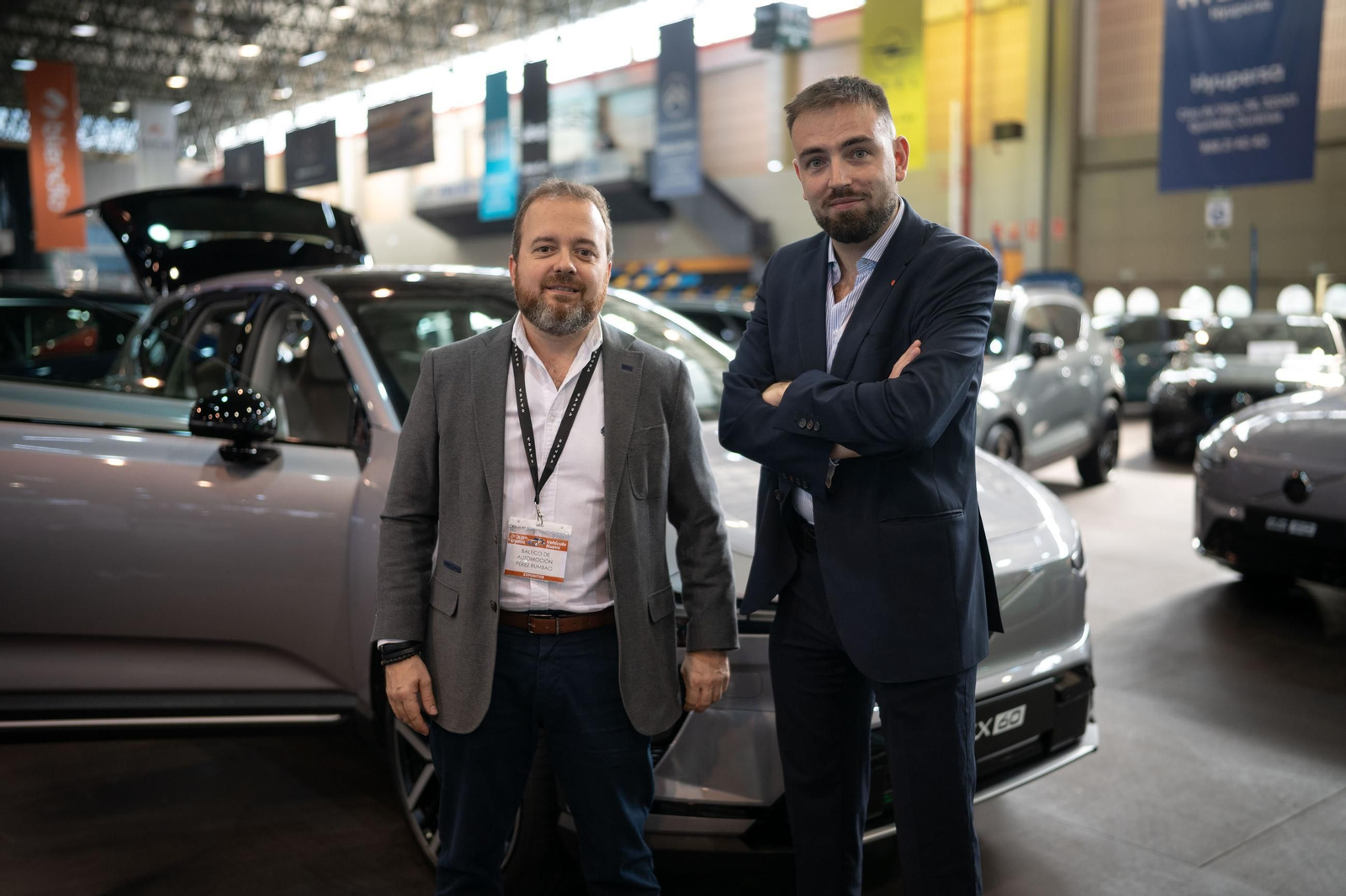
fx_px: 1308
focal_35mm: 35
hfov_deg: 54.4
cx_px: 673
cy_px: 448
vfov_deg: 37.8
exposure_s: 1/250
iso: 320
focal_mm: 35
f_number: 1.4
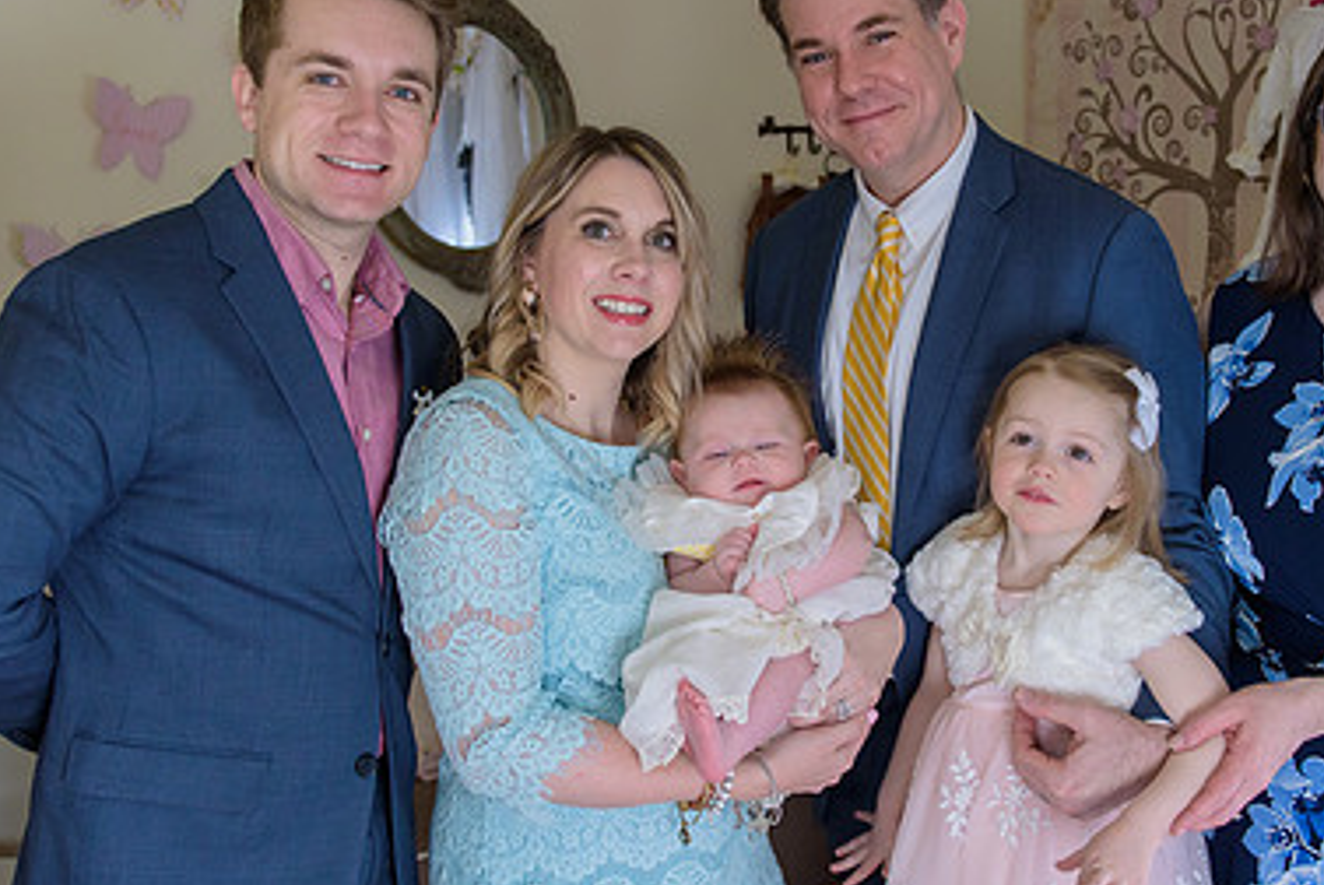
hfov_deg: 48.1
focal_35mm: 40
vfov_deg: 33.4
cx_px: 811
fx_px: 1472
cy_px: 392
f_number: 3.2
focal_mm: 26
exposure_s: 1/125
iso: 1600
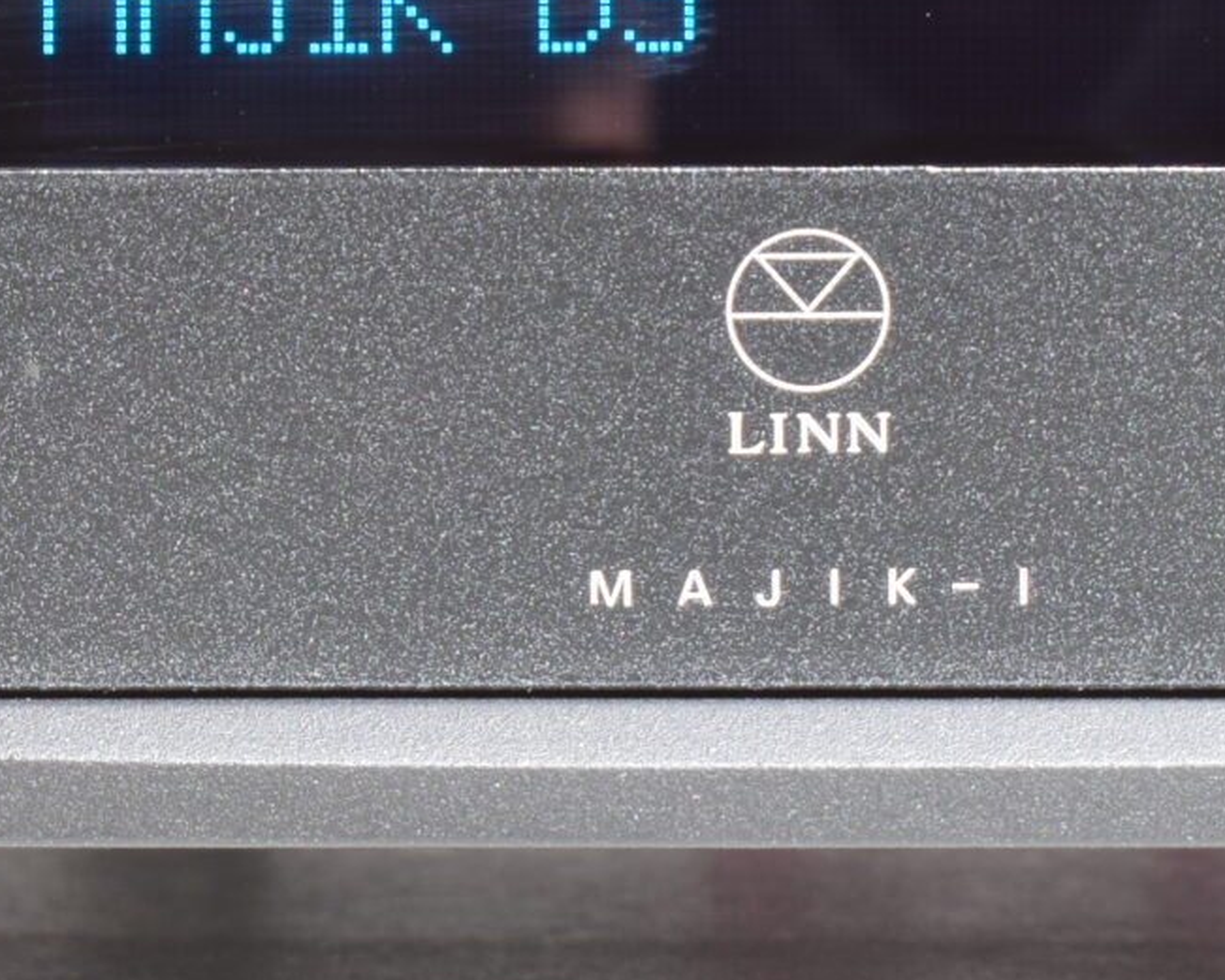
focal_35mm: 288
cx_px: 790
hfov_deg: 6.7
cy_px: -10
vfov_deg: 5.4
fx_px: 10443
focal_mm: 52
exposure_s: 5
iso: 100
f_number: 25
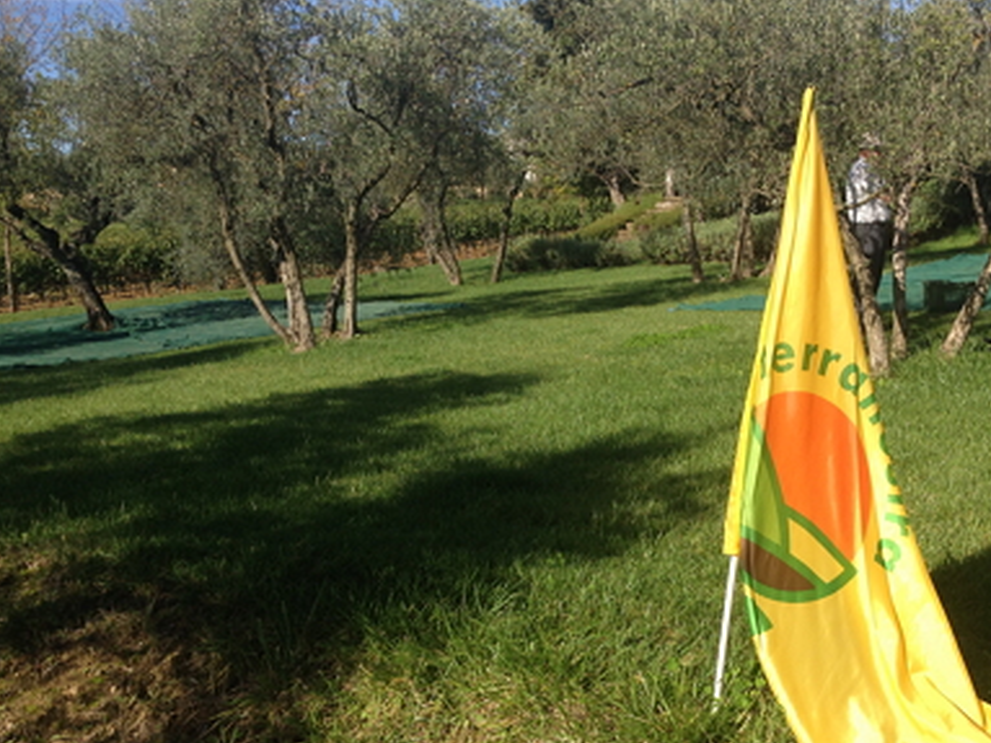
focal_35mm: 45
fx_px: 1288
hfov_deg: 41.9
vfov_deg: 32.2
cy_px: 391
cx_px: 593
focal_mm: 4.12
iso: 50
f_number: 2.4
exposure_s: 1/1153
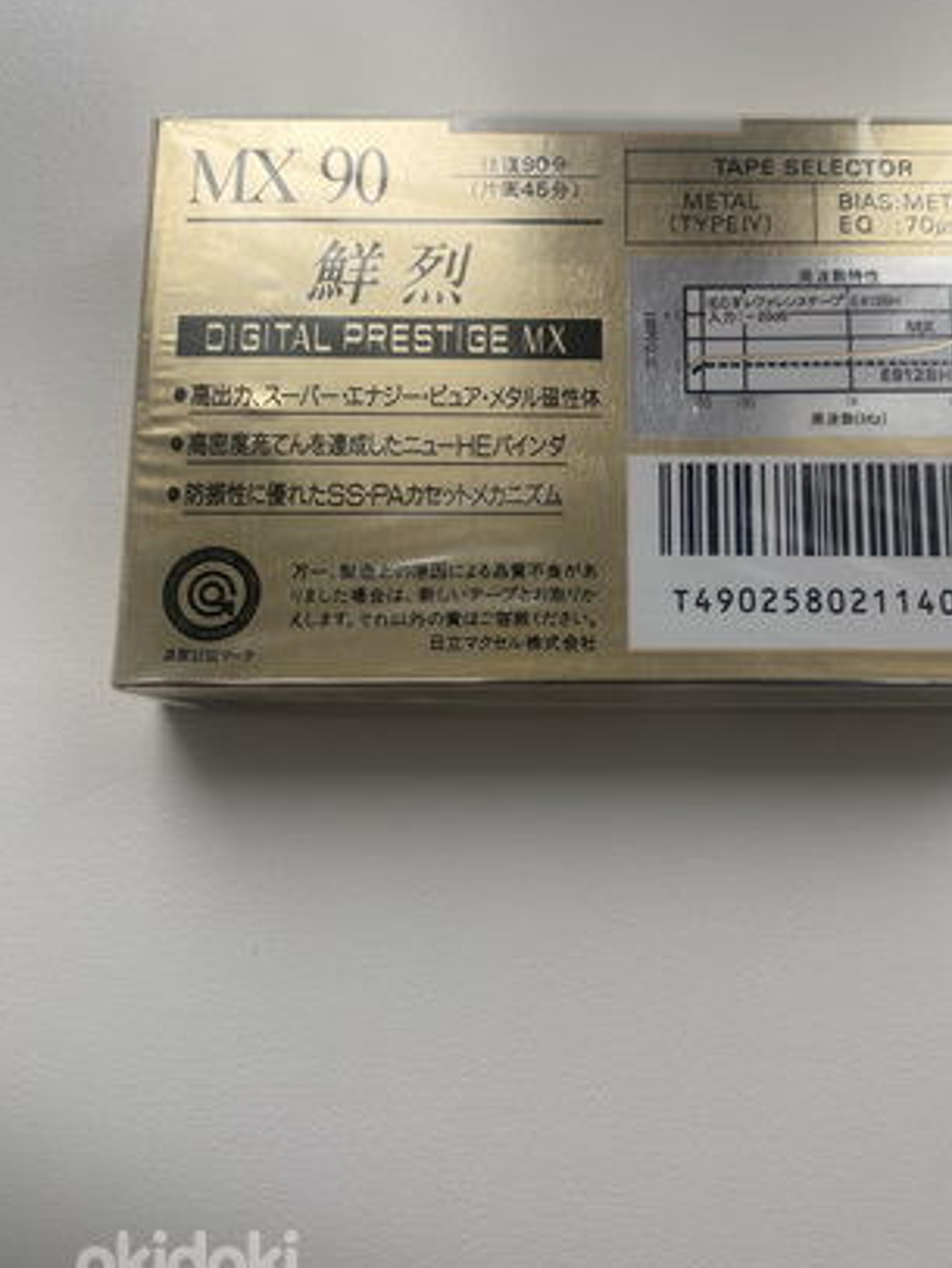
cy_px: 587
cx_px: 573
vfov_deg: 56.7
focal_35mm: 32
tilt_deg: -78.6
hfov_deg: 44.0
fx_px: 1172
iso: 64
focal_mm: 4.25
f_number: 1.8
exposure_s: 1/122
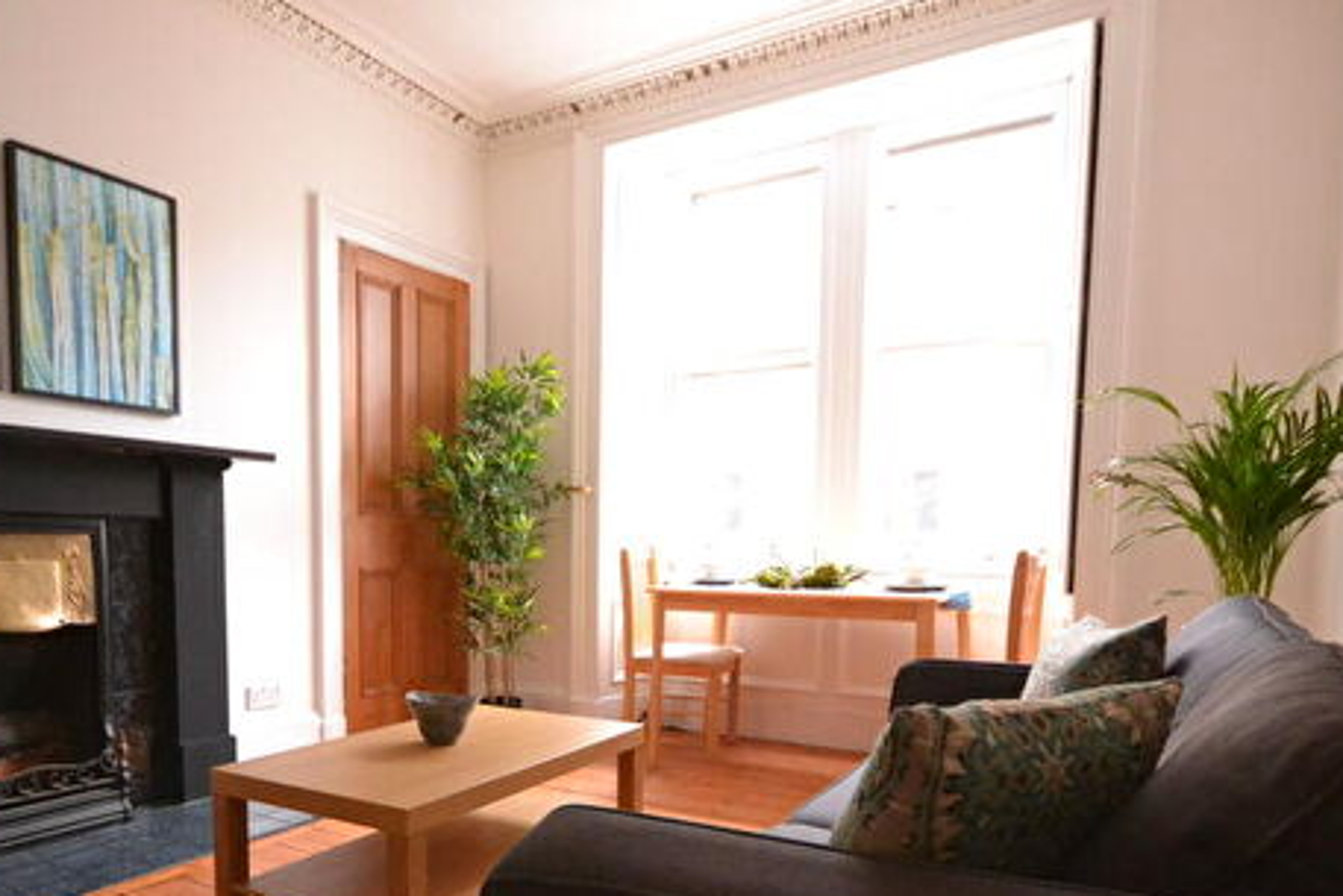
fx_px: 858
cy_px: 610
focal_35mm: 23
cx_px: 611
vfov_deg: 53.9
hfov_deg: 75.9
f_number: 4
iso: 2800
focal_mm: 10
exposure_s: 1/60
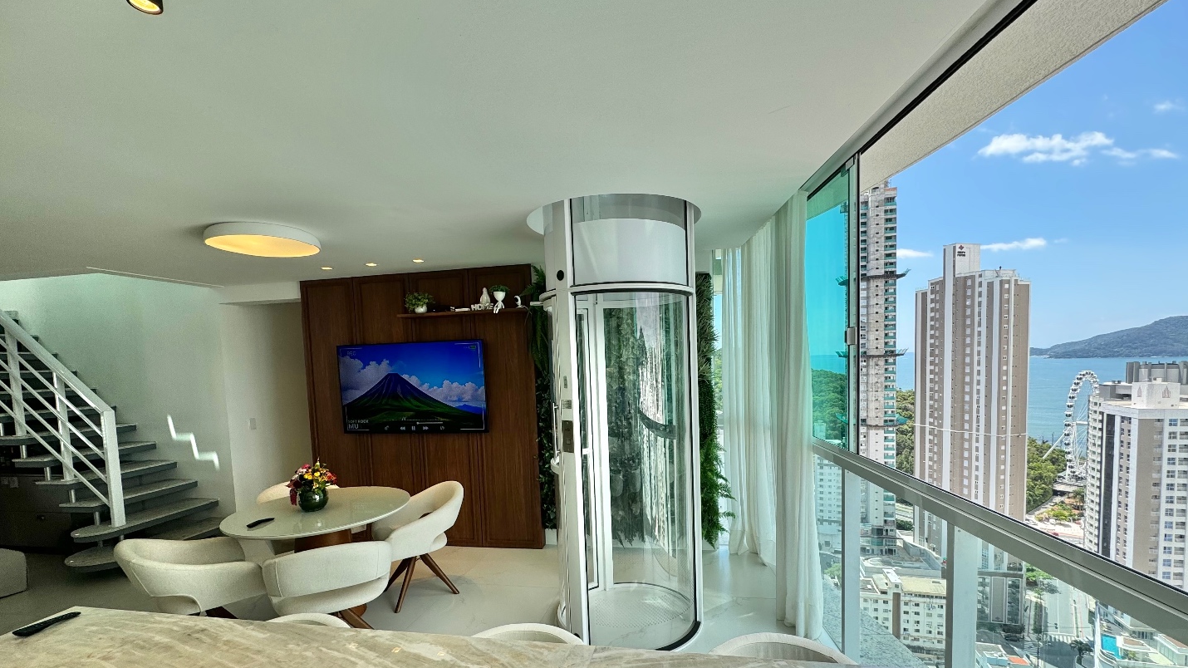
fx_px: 504
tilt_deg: -3.4
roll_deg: +2.4
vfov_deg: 66.5
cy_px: 397
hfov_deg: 99.4
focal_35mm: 16
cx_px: 609
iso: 40
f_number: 2.2
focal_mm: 2.22
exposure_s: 1/451
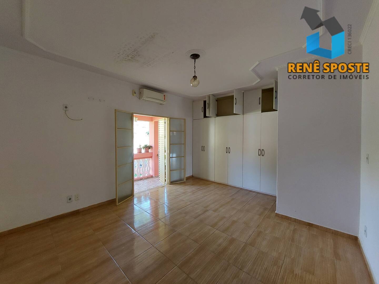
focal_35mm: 13
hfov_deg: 106.2
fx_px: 142
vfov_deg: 89.9
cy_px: 142
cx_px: 190
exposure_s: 1/60
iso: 250
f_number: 2.2
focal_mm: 1.74
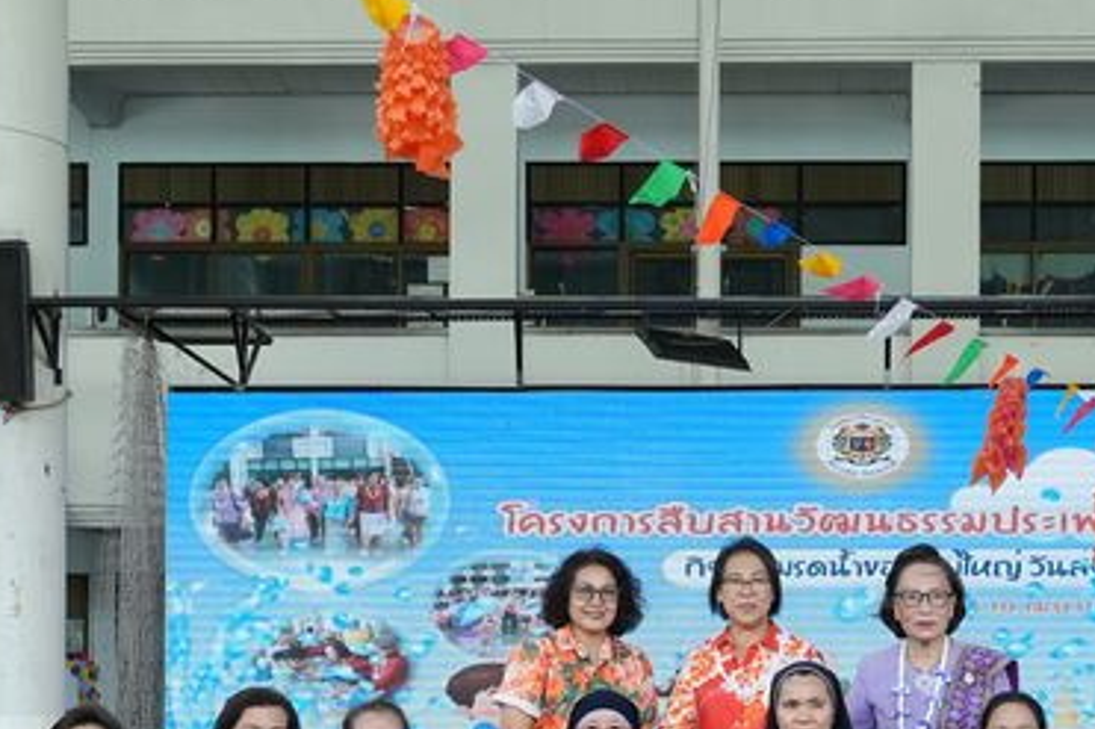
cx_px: 688
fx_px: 2706
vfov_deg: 15.0
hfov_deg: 22.8
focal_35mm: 89
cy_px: 795
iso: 500
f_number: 5.6
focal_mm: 22
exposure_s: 1/125
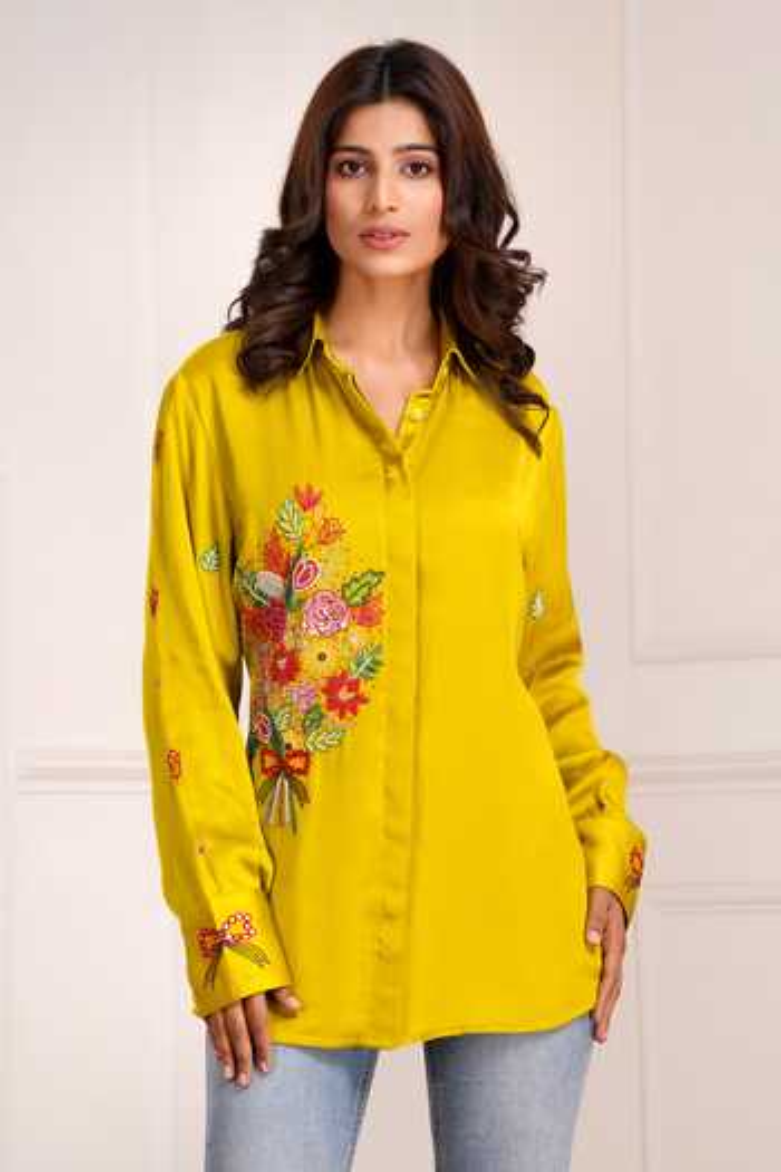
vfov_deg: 15.6
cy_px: 586
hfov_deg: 10.5
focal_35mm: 131
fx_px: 4263
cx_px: 390
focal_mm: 131
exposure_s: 1/125
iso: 250
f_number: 10
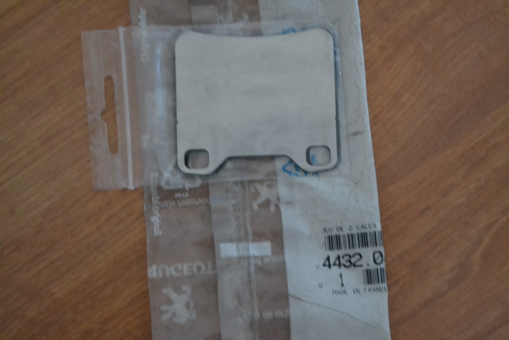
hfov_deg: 24.6
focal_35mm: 82
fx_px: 1166
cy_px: 170
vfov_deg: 16.6
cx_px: 254
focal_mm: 55
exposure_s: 1/15
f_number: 5.6
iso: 3200
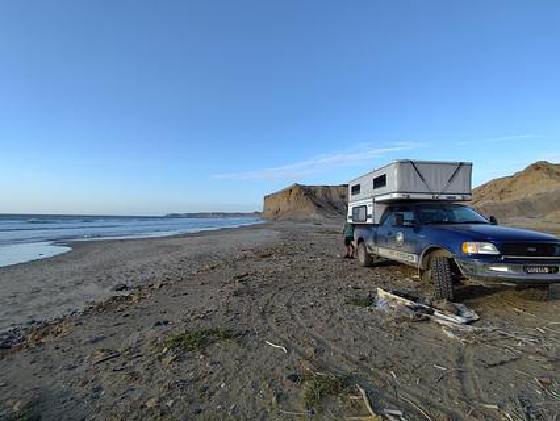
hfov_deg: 94.5
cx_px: 280
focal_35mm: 16
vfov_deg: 78.2
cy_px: 210
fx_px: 259
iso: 50
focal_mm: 1.65
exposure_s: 1/649
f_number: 2.2
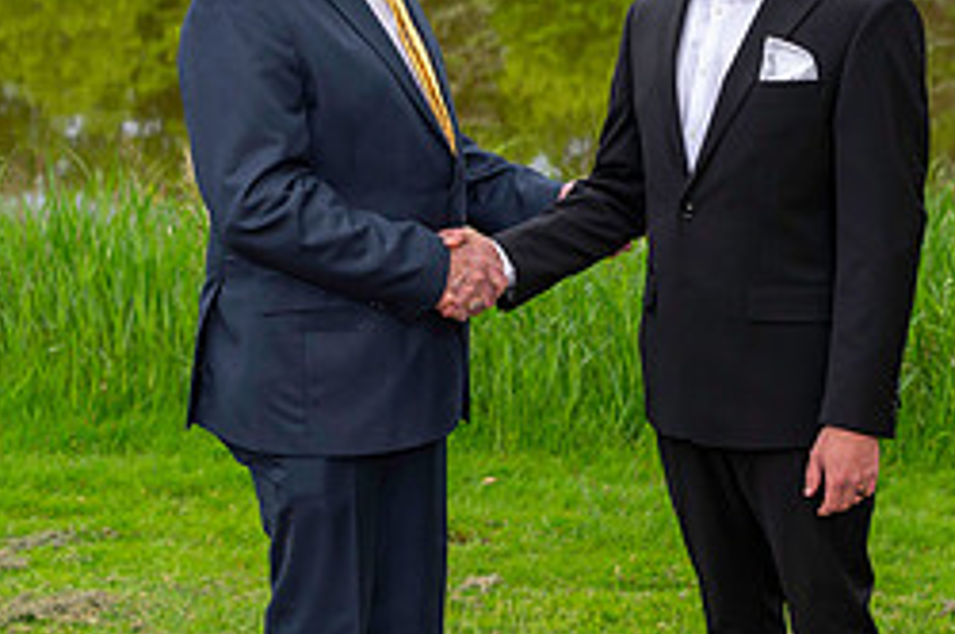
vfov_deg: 16.4
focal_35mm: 83
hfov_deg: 24.2
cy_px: 188
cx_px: 717
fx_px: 2199
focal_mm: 31
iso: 400
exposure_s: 1/3200
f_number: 3.2
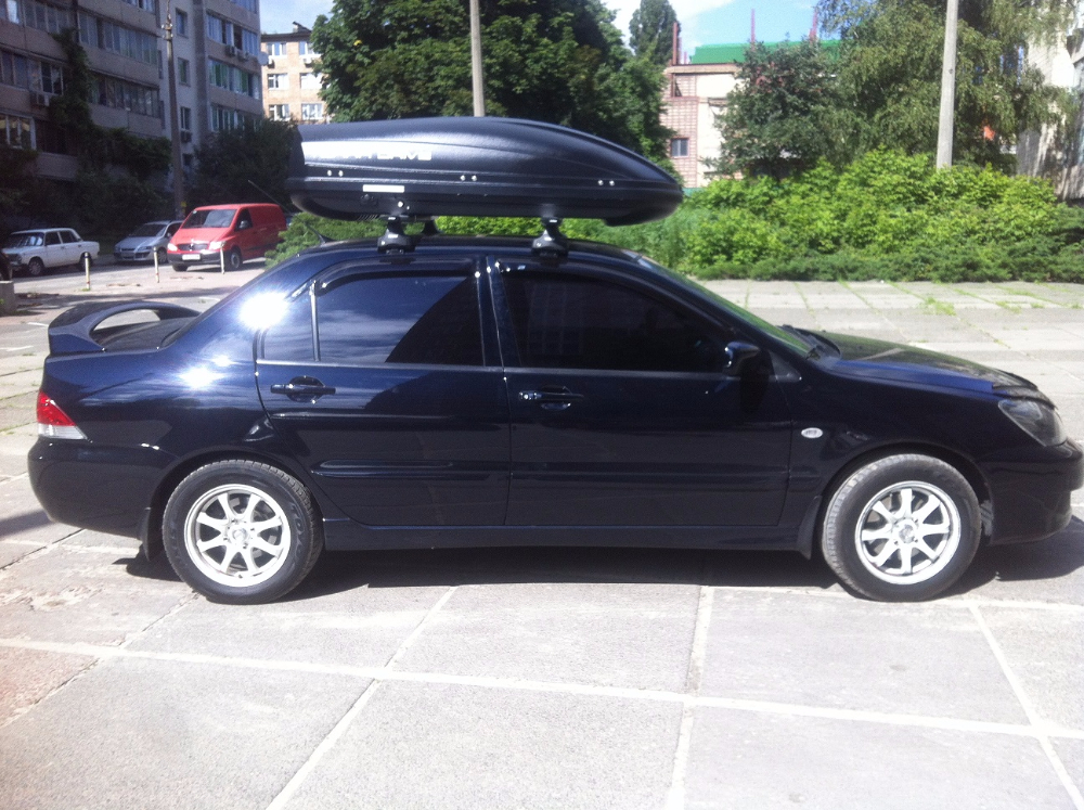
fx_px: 1094
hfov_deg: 52.7
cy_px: 405
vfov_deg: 40.6
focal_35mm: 35
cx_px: 542
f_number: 2.8
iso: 80
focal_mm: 3.85
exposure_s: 1/754
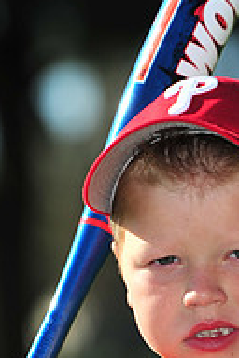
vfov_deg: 4.4
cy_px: 384
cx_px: 190
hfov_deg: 2.9
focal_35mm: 468
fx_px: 4660
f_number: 4.5
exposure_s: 1/2000
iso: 200
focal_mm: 155
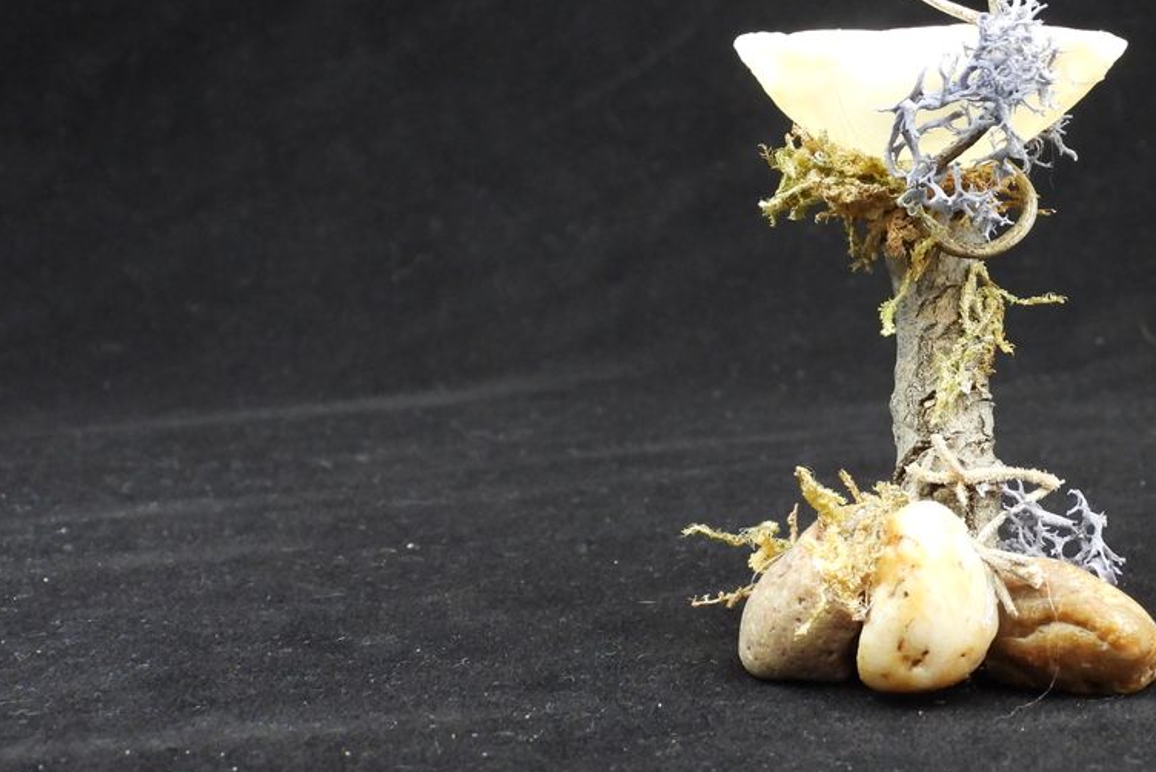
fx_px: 2345
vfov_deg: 18.5
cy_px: 143
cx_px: 902
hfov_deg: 27.2
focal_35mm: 73
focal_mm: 7.9
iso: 400
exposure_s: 1/15
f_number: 3.2
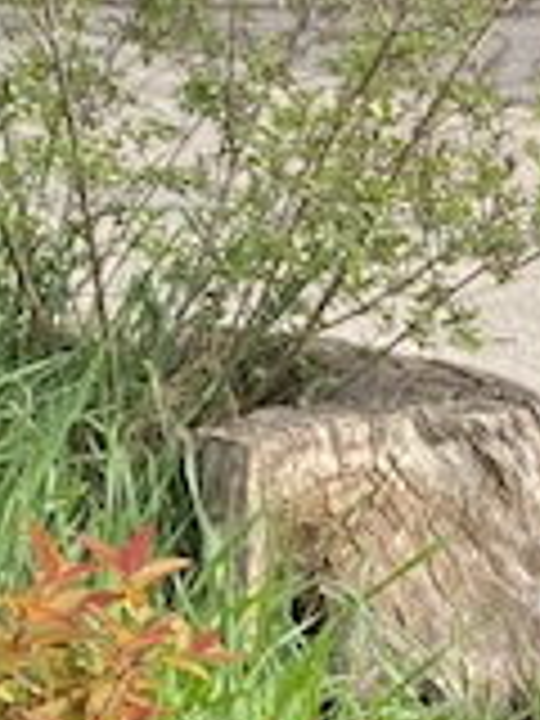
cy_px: 668
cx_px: 968
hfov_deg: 12.2
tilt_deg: -16.0
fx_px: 2309
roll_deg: -7.0
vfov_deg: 17.4
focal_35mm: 111
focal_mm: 4.25
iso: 32
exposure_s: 1/362
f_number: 1.8
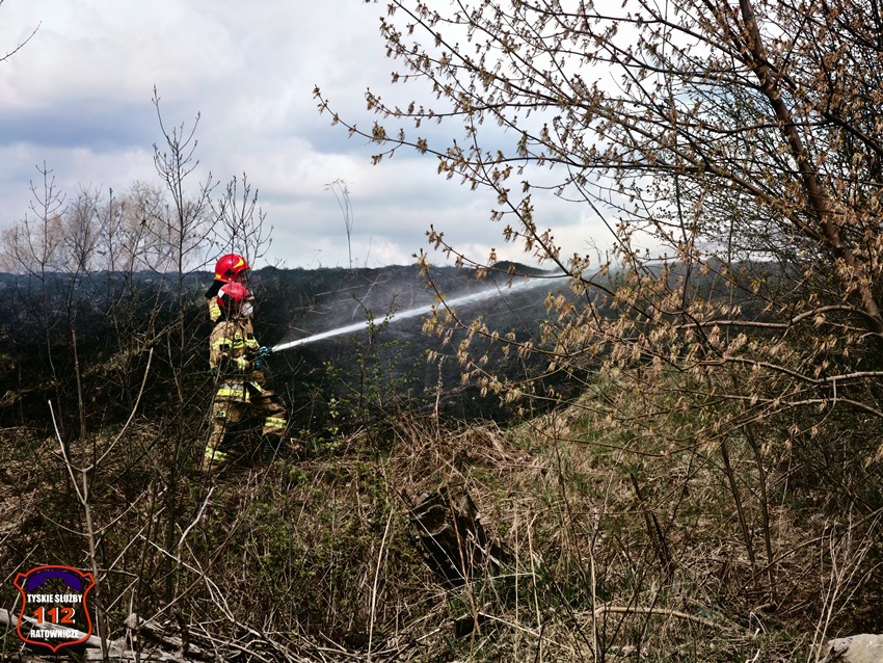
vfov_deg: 15.4
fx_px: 2450
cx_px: 442
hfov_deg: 20.4
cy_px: 332
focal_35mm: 96
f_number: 3.5
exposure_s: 1/840
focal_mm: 16.85
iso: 50
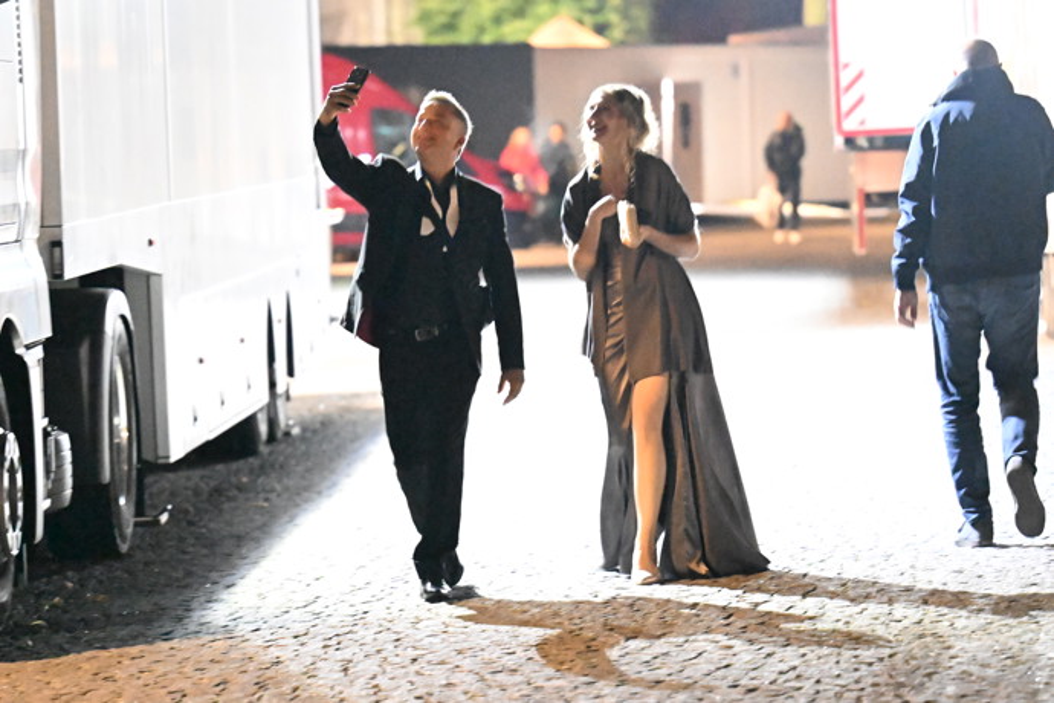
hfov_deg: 11.0
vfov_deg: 7.3
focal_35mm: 187
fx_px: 5475
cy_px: 352
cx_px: 527
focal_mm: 125
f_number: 2.8
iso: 32000
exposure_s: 1/30
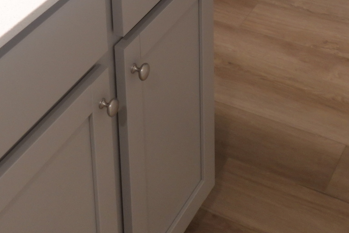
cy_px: -203
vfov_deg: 14.7
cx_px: 138
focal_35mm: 80
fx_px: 775
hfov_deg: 25.3
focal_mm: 7.6
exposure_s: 1/80
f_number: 2
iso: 320
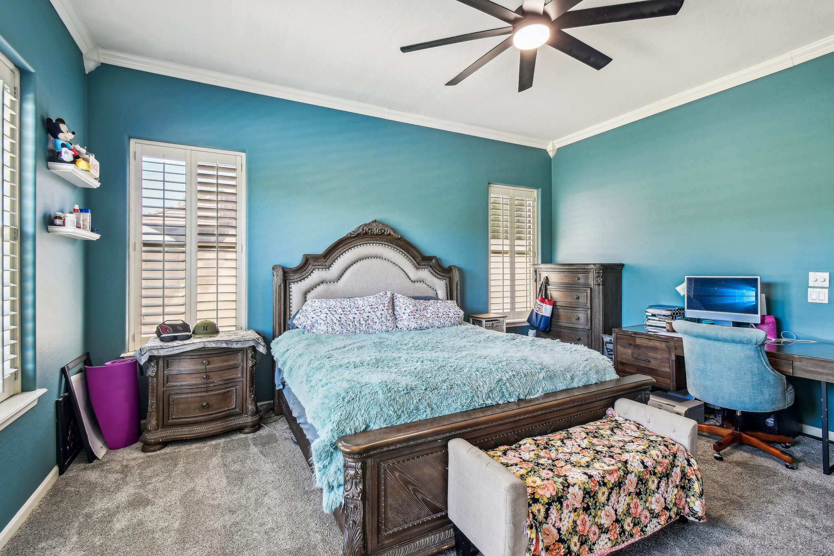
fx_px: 347
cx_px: 417
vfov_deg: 77.3
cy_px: 278
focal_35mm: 15
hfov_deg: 100.4
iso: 400
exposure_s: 1/6
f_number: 8
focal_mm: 10
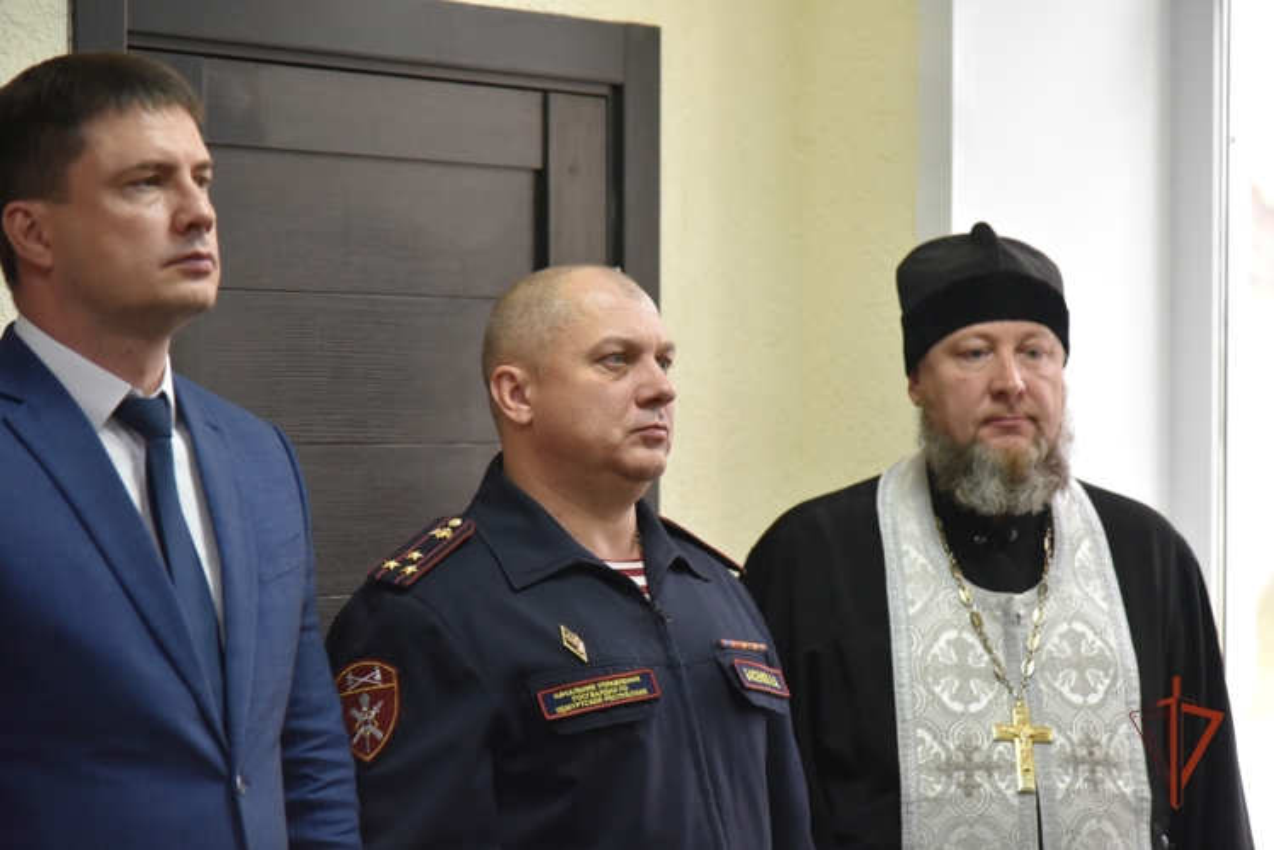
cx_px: 637
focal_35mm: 120
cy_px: 425
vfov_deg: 11.4
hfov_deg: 17.1
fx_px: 4248
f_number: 4
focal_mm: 120
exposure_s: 1/400
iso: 3200
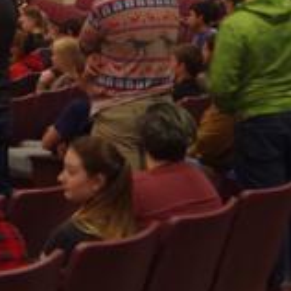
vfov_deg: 12.8
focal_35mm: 133
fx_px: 1265
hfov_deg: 12.5
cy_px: -68
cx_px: -149
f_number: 4
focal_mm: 21
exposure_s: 1/5
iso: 800
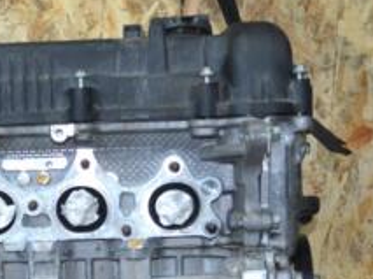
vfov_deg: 12.7
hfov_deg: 17.0
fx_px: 1226
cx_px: 30
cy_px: 332
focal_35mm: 114
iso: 1250
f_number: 4.5
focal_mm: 28
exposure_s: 1/60
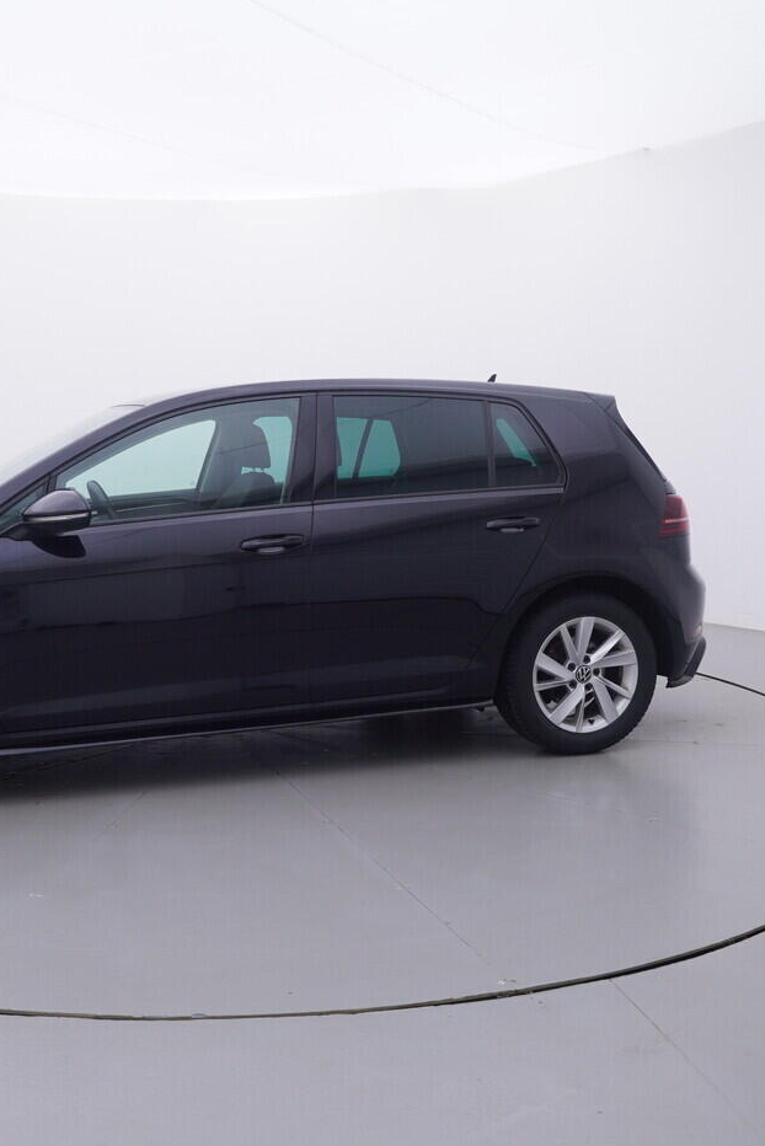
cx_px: 221
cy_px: 575
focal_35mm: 35
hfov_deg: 37.4
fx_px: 1107
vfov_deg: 54.7
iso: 200
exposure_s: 1/80
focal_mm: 15
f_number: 5
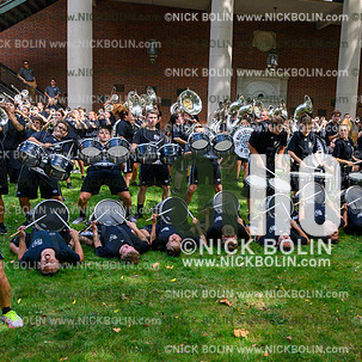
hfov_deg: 42.0
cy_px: 211
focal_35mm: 39
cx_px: 256
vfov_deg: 42.7
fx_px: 461
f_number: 11
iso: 2500
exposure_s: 1/500
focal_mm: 24
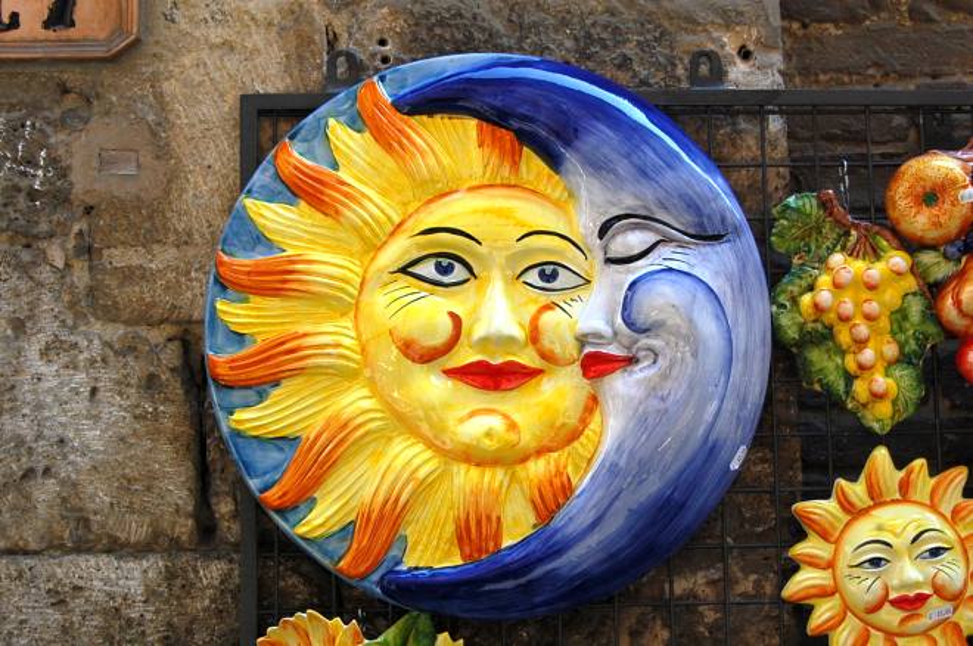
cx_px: 486
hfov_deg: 35.1
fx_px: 1538
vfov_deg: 23.7
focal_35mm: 57
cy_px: 323
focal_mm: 38
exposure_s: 1/160
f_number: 9
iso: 400
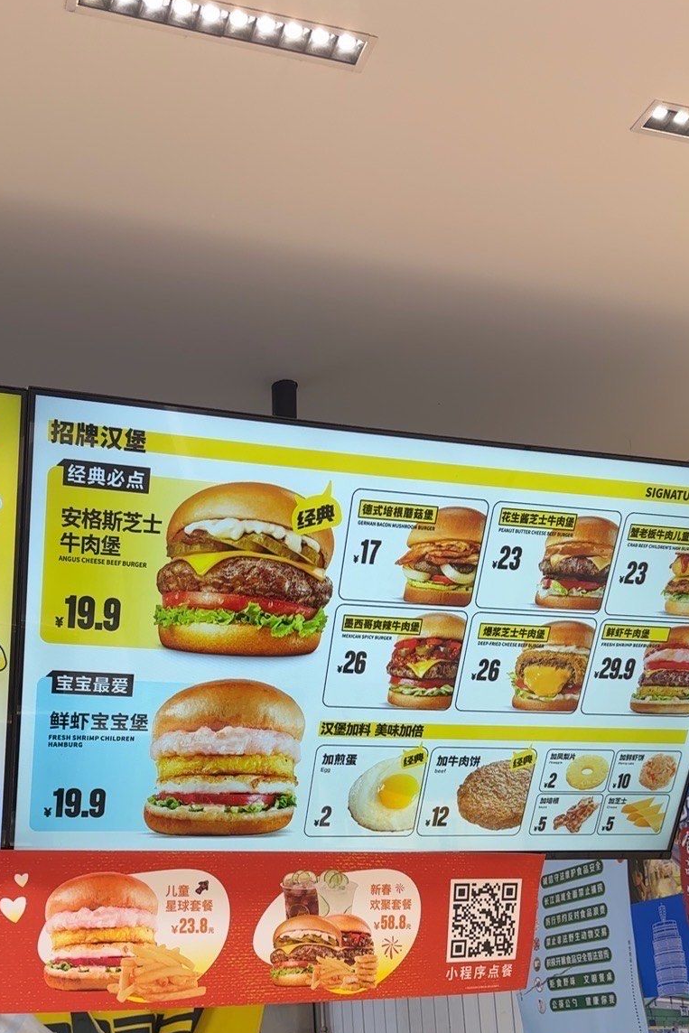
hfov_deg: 18.9
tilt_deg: +9.6
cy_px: 610
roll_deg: +3.4
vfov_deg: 28.0
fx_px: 2066
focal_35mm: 72
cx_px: 289
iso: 50
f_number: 1.78
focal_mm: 6.86
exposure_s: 1/81
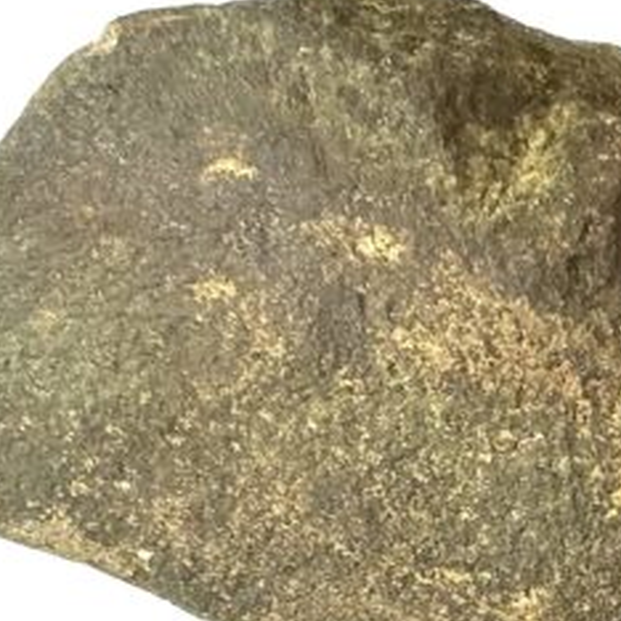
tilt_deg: -88.1
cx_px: 703
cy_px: 775
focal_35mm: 112
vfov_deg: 15.0
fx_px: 2273
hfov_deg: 15.1
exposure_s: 1/120
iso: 40
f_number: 1.8
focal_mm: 3
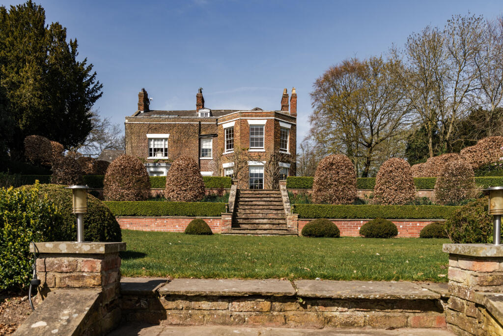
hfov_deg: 61.9
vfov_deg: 43.6
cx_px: 252
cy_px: 168
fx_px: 419
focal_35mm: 30
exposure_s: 1/500
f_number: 8
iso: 160
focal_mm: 30
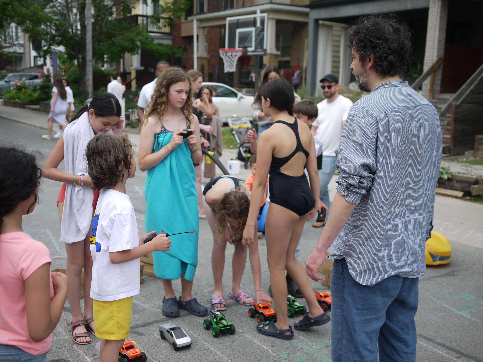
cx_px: 242
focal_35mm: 40
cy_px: 181
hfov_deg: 46.8
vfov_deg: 36.0
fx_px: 558
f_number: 2
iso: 100
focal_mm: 20
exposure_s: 1/1300
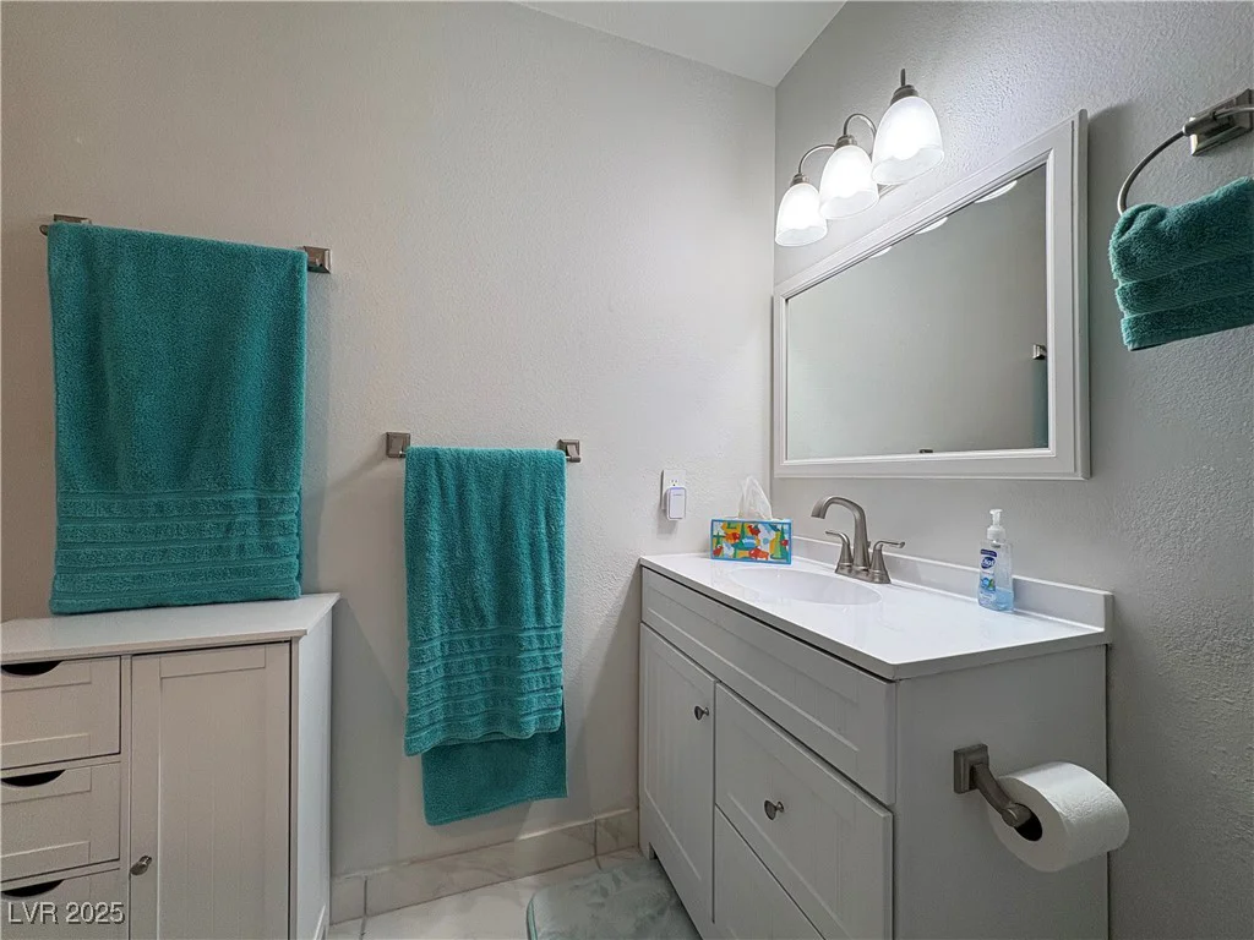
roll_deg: -0.6
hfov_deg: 102.1
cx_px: 627
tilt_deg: +1.1
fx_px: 507
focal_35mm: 14
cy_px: 470
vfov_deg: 85.7
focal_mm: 2.22
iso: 125
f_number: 2.2
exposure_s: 1/120
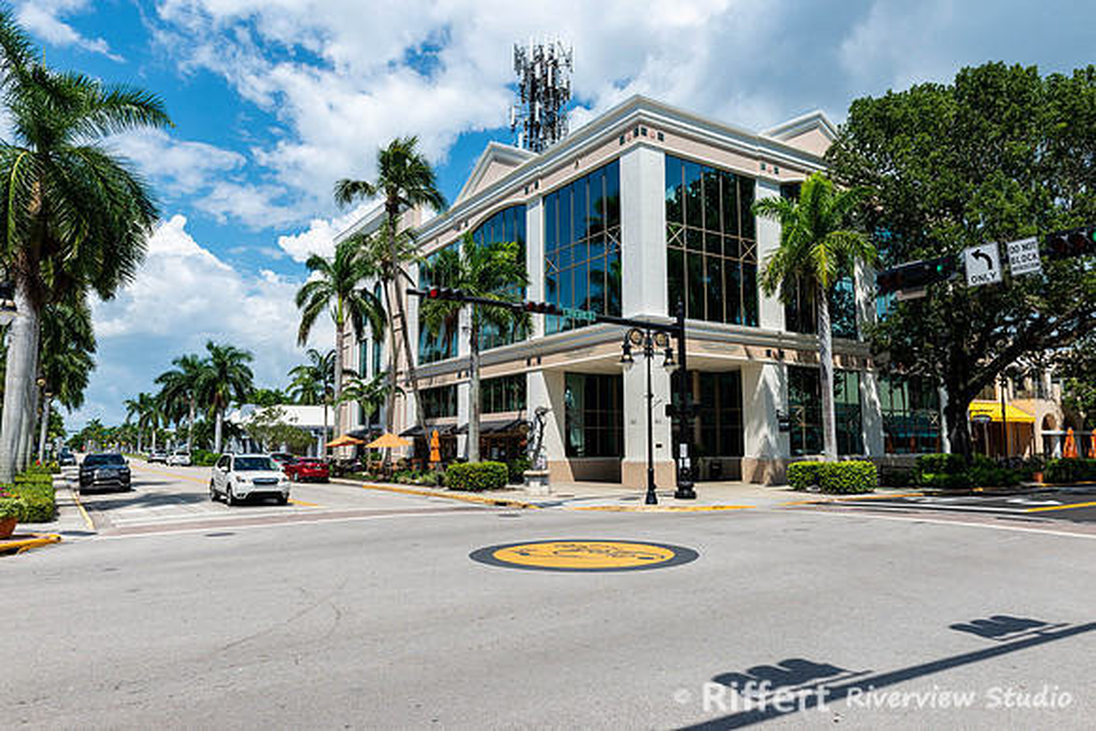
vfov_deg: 53.2
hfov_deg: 73.7
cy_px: 366
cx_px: 548
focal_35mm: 24
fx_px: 731
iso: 100
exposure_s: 1/200
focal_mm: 24
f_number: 10
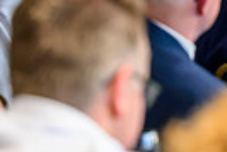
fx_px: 2342
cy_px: -52
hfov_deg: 5.4
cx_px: 481
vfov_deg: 3.7
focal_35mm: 371
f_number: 3.2
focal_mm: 85
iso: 5000
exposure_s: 1/200
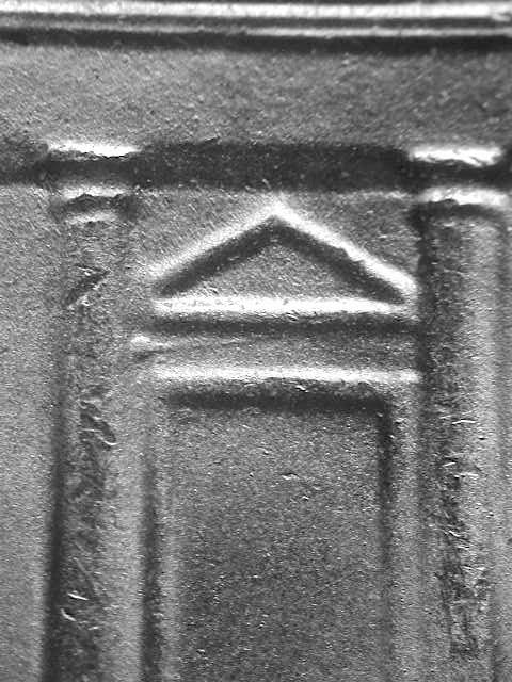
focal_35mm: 131
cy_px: 341
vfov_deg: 15.1
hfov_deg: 11.3
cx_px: 256
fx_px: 2583
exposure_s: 1/10.2
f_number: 4.6
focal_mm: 27.1
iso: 100
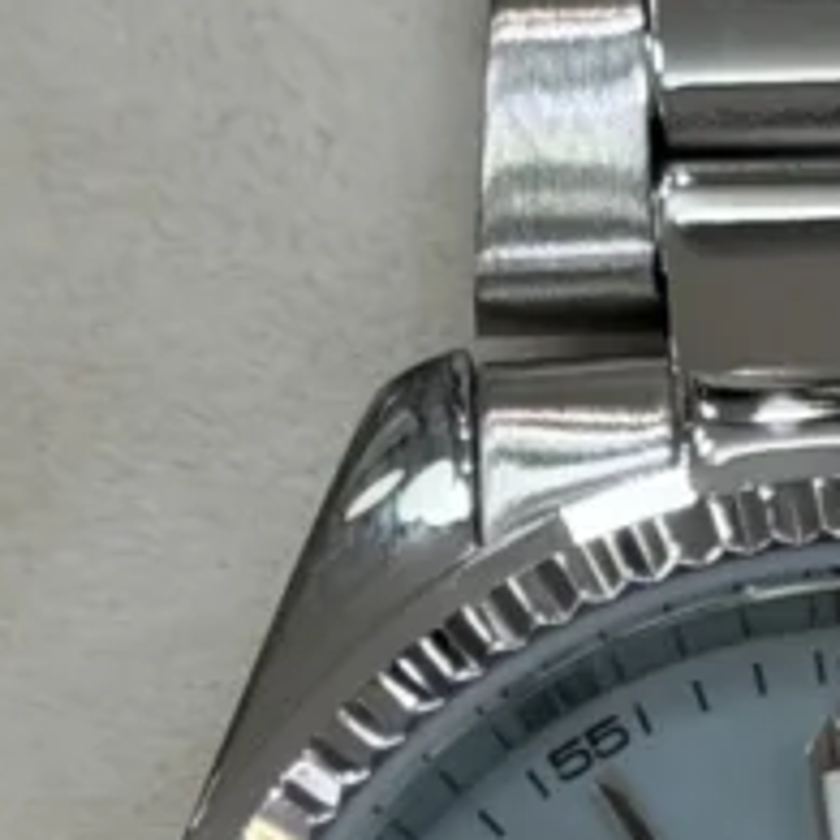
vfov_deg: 7.4
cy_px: 1238
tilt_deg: -63.6
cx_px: 956
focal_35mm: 232
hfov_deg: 7.5
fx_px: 6369
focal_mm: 6.76
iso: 80
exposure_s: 1/687
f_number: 1.78
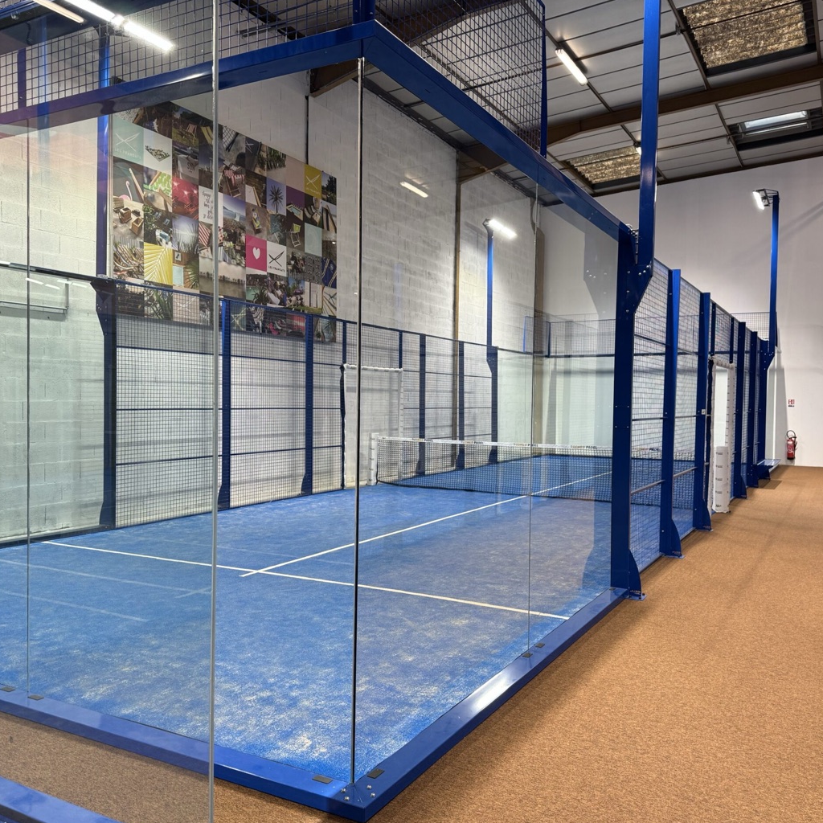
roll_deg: +0.2
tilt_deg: -1.2
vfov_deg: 55.6
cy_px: 419
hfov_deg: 55.6
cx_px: 414
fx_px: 780
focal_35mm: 29
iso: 100
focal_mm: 6.76
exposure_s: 1/100
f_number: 1.78
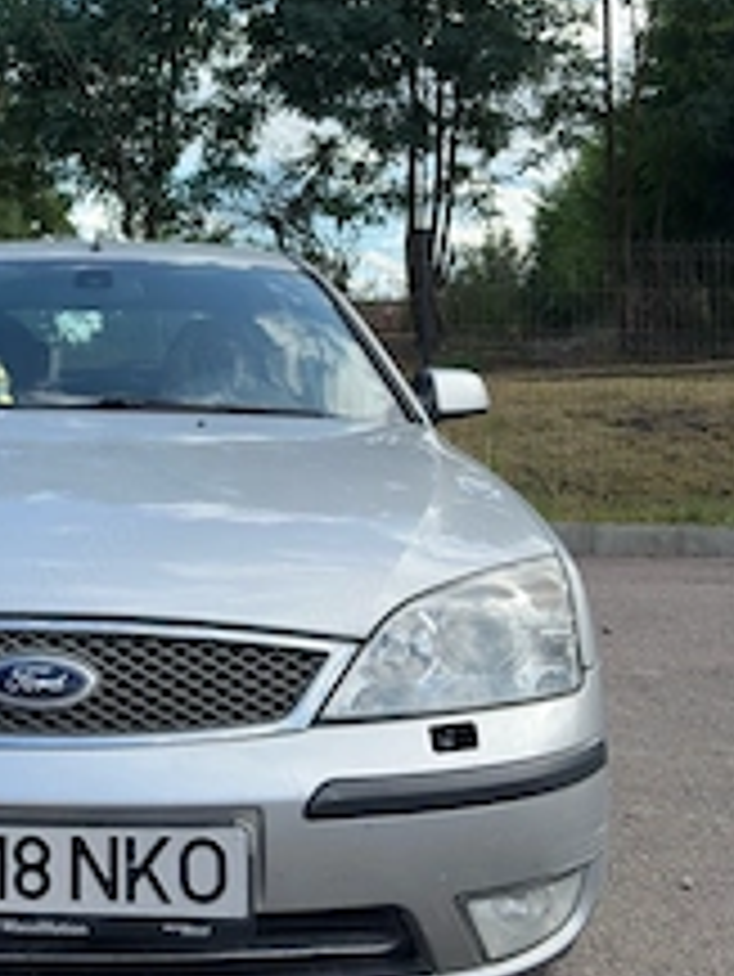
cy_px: 324
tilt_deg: +3.8
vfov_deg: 39.2
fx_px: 1356
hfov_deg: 29.2
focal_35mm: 48
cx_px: 86
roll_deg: -2.3
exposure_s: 1/1767
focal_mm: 5.96
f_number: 1.6
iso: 32
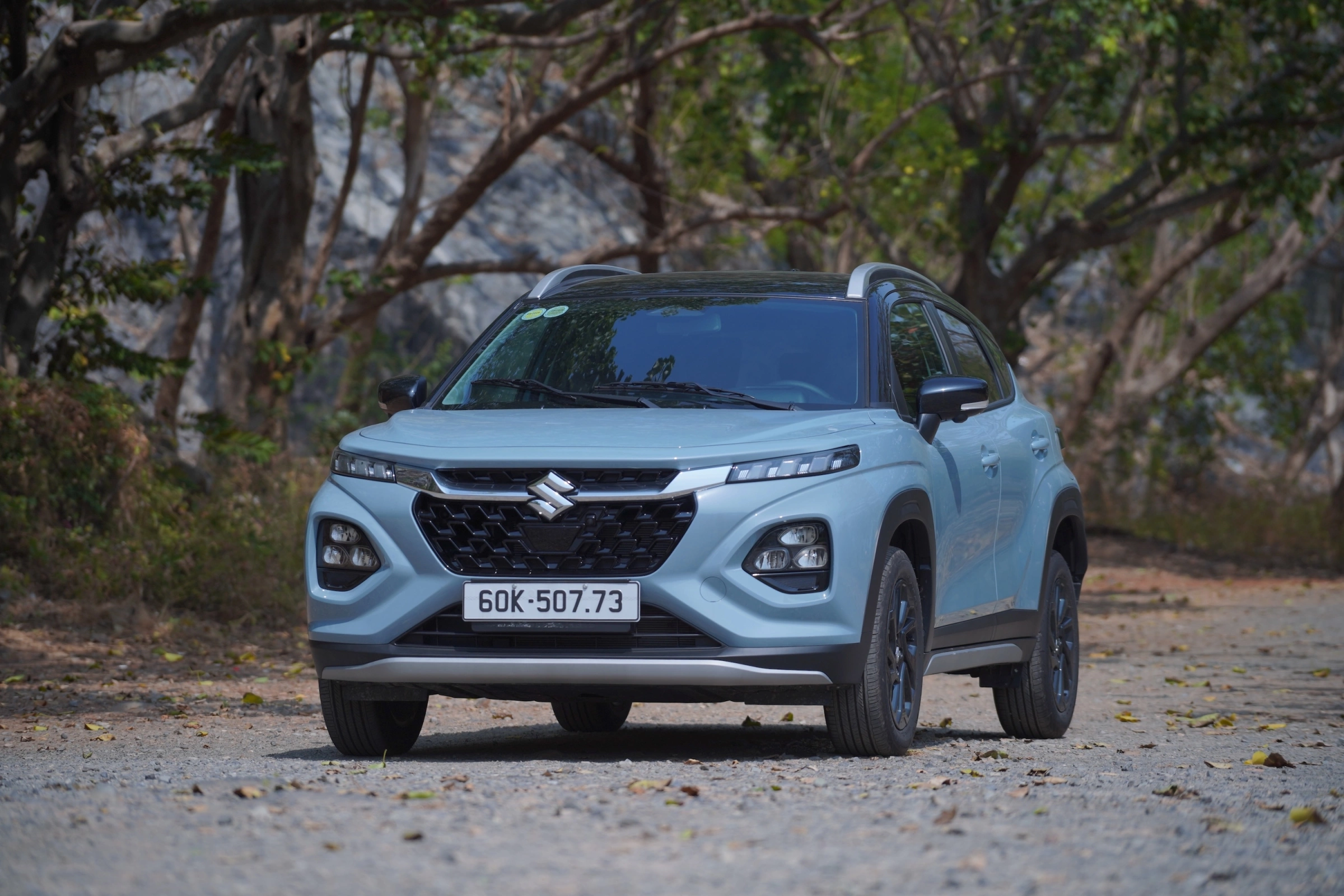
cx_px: 672
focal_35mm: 168
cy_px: 448
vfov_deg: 8.2
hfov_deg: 12.2
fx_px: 6272
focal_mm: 168
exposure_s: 1/2000
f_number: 4
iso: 125
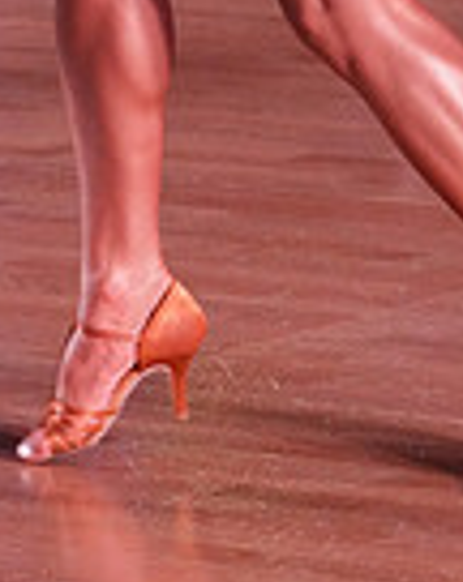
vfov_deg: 4.2
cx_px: -178
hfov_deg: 3.4
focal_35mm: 454
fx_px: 7812
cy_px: -586
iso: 5000
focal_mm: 113
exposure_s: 1/250
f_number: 6.3
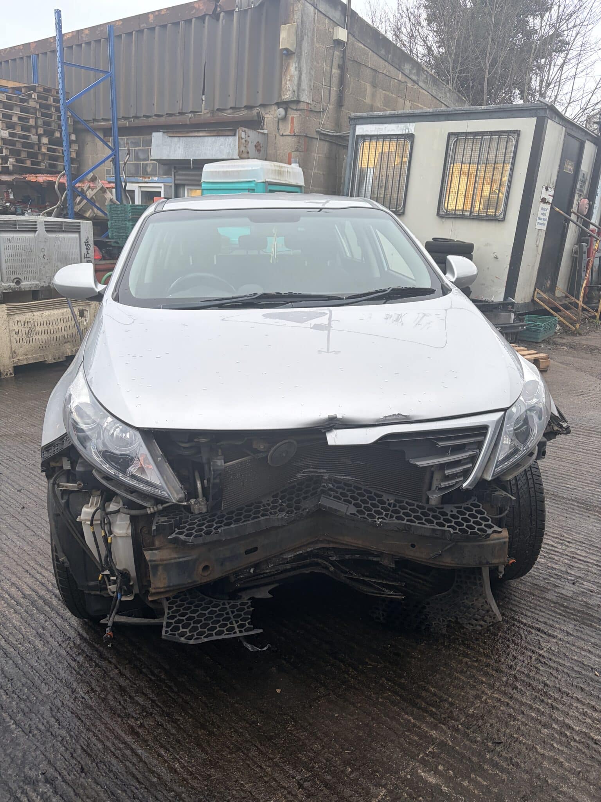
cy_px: 401
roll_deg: -4.7
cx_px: 300
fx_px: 602
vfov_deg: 67.3
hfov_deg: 53.1
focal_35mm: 26
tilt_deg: -16.0
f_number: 1.6
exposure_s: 1/72
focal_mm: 5.96
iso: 125
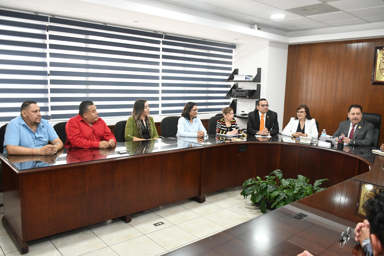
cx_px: 192
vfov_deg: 43.6
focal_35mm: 30
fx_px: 320
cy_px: 128
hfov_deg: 61.9
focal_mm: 20
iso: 2500
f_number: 3.5
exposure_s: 1/100
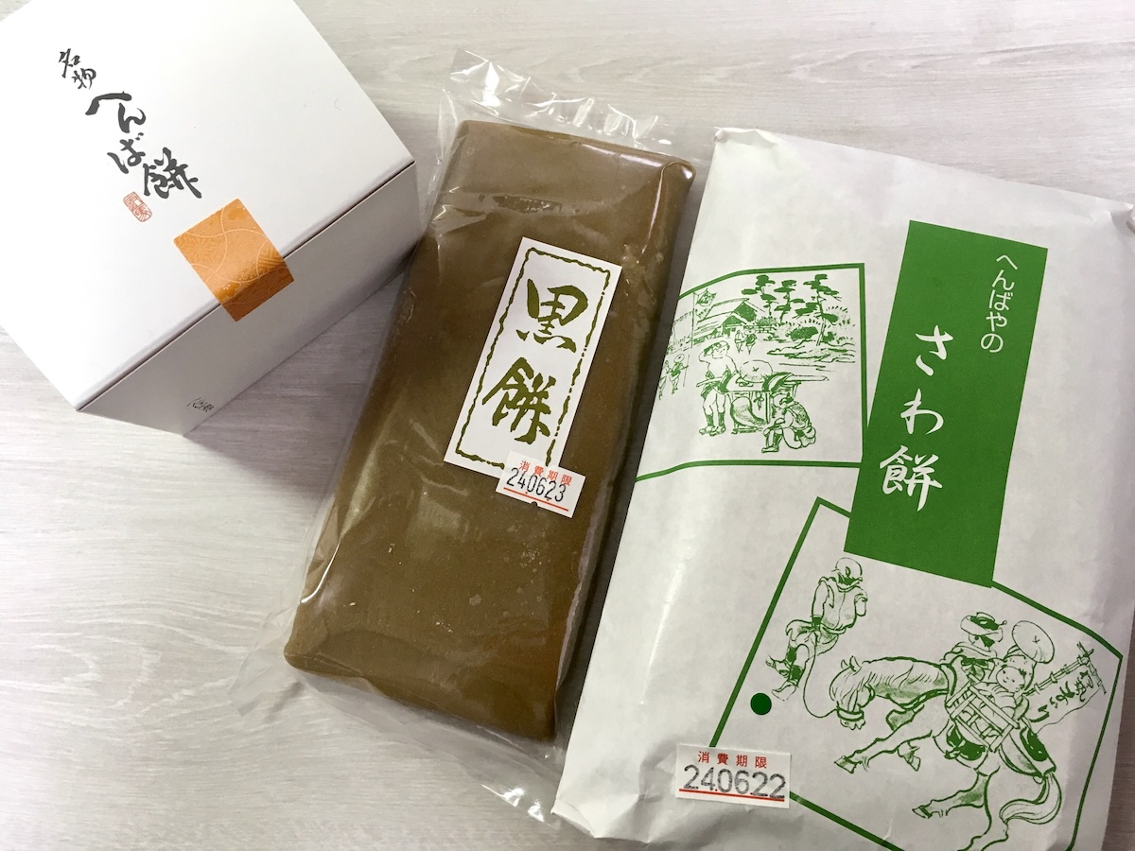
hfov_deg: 61.7
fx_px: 951
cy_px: 426
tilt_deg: -74.1
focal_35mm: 29
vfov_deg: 48.2
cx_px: 568
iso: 80
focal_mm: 4.15
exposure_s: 1/30
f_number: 2.2
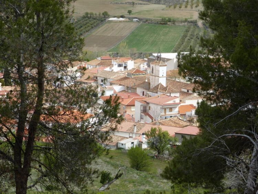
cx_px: 129
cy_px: 97
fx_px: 1059
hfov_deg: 13.9
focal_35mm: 142
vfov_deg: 10.5
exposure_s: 1/500
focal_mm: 25.6
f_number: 4
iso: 100
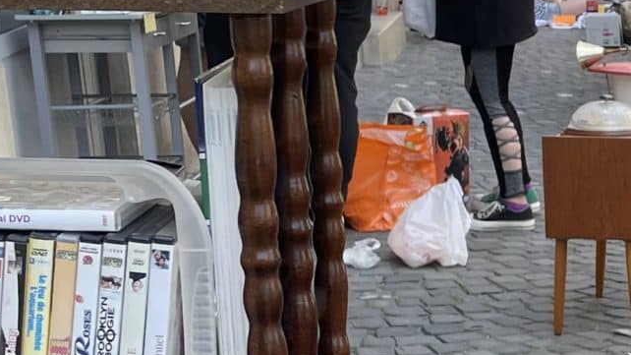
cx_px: 914
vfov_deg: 10.7
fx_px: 1891
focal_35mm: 113
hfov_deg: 17.3
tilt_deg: -16.2
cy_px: 320
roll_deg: +0.2
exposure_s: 1/445
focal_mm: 4.2
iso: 32
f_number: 1.6
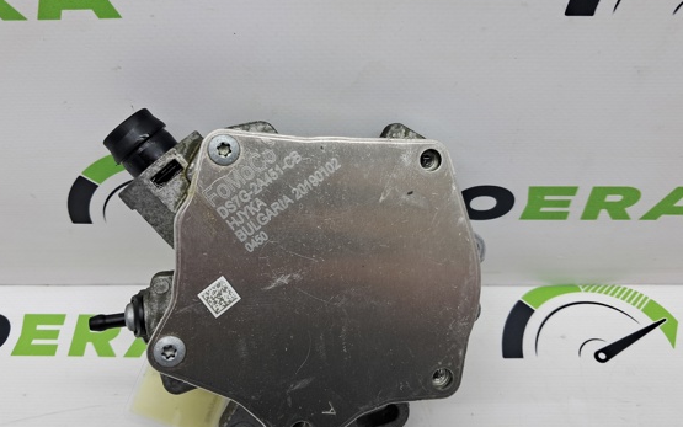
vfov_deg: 38.3
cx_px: 331
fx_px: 614
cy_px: 198
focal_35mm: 33
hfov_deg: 58.1
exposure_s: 1/50
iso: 50
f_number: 1.8
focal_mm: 4
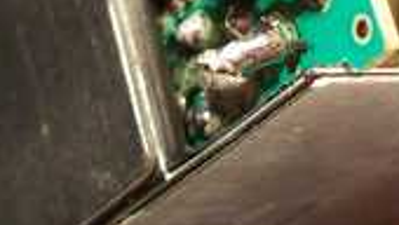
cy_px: -98
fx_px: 1832
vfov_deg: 6.9
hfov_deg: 12.3
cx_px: 357
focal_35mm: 173
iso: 80
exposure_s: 1/125
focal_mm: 10.3
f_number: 2.8
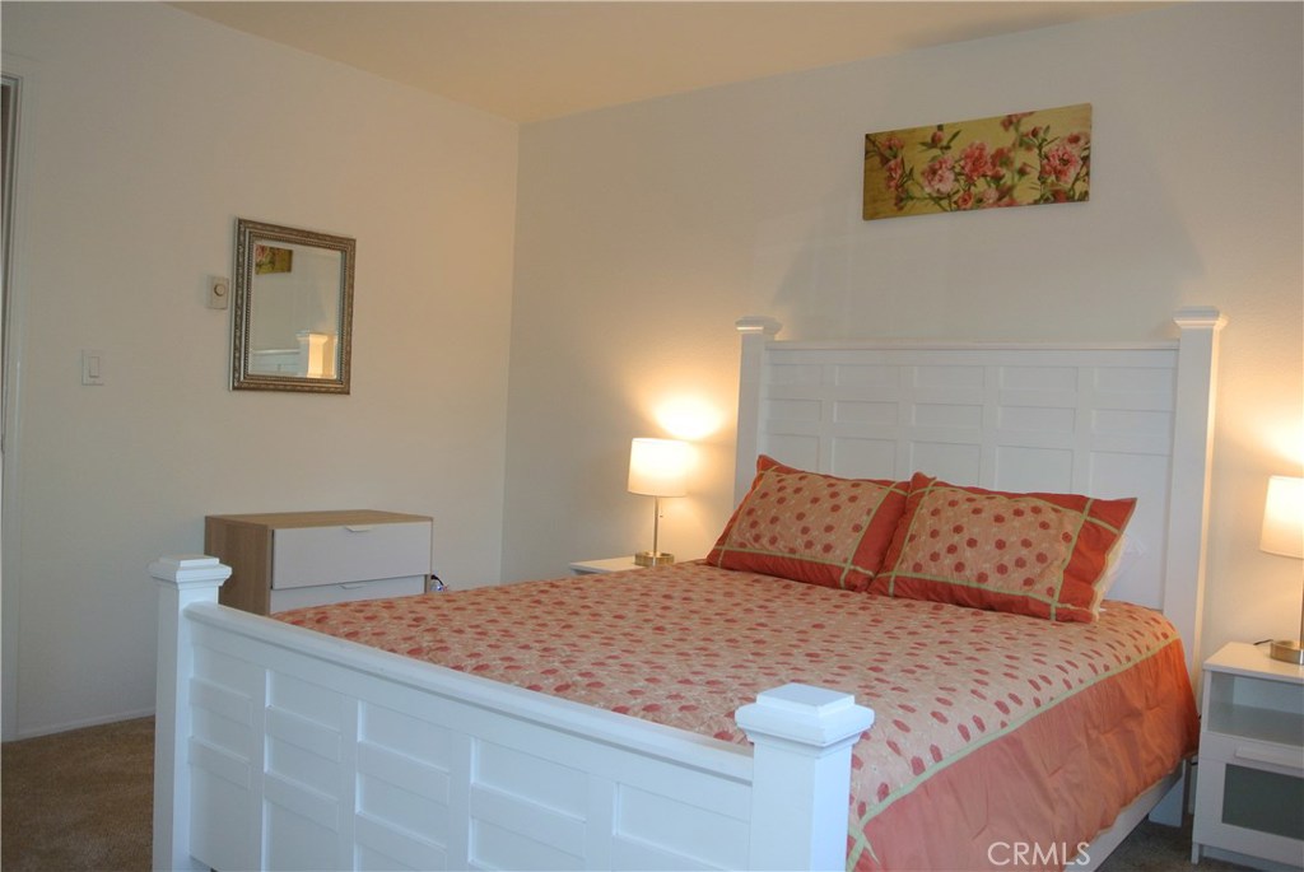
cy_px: 436
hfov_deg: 63.6
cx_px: 652
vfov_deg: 45.1
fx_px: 1051
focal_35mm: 29
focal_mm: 11
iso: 320
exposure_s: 1/60
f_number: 3.5
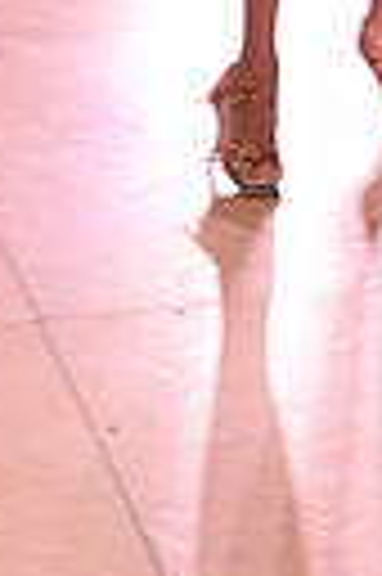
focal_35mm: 172
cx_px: 798
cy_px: -284
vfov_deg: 11.5
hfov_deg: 7.6
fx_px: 2745
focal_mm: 38
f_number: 5.6
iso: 2500
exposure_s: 1/250
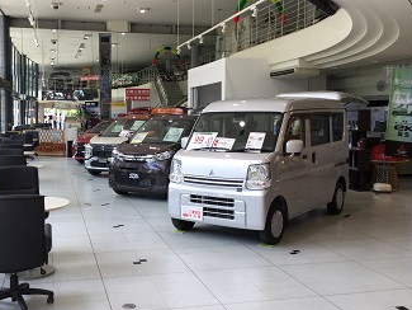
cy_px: 147
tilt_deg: -3.5
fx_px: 500
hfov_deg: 44.6
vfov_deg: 34.4
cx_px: 167
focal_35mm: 42
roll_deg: -0.2
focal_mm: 3.3
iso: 32
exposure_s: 1/120
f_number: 2.4
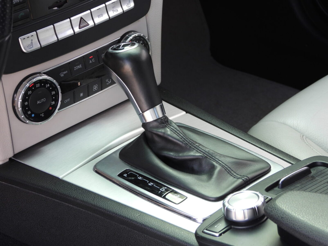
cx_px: 164
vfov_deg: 12.9
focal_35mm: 115
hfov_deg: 17.1
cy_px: 123
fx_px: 1090
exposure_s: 1/60
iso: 160
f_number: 4
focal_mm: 20.7
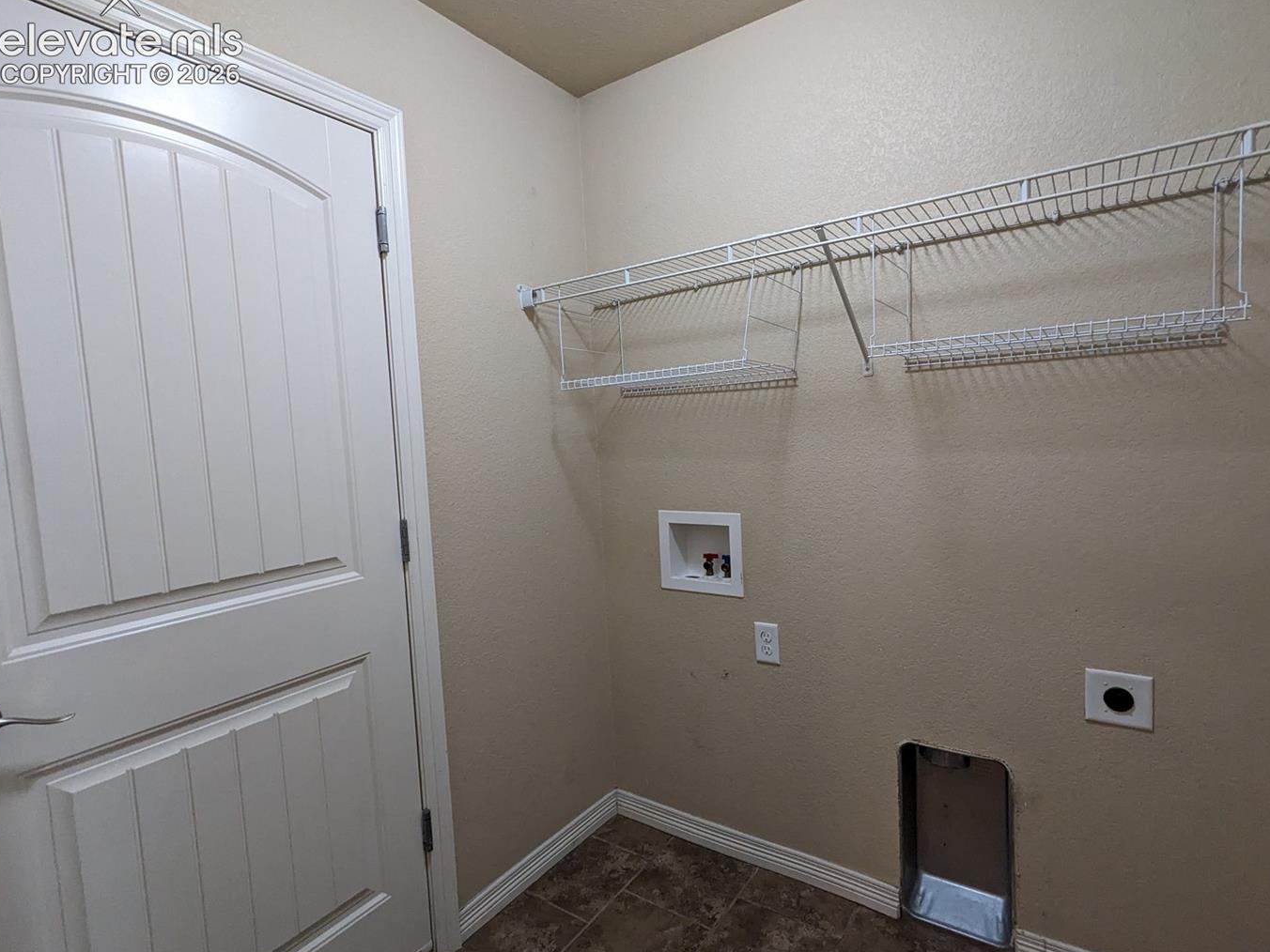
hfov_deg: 91.0
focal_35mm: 17
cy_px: 475
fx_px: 624
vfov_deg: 74.7
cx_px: 659
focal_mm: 2.35
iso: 682
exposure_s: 1/120
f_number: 2.2
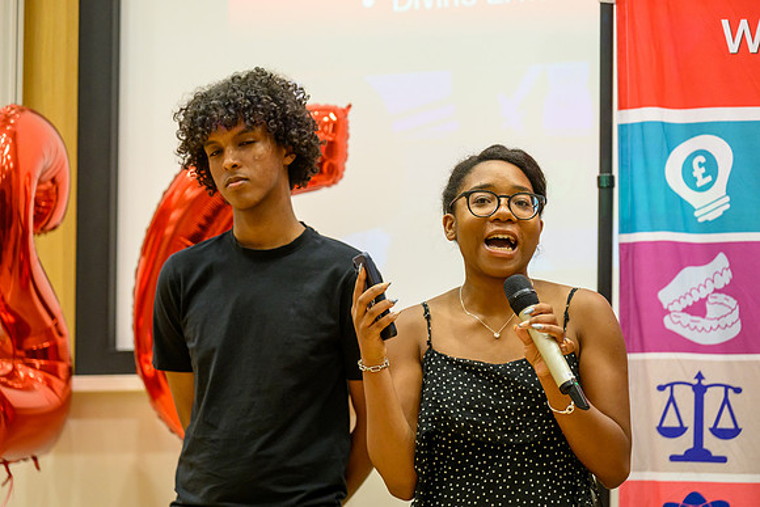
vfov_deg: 10.8
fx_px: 2686
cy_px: 254
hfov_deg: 16.1
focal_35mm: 127
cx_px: 380
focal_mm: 123
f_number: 3.2
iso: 4500
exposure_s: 1/320
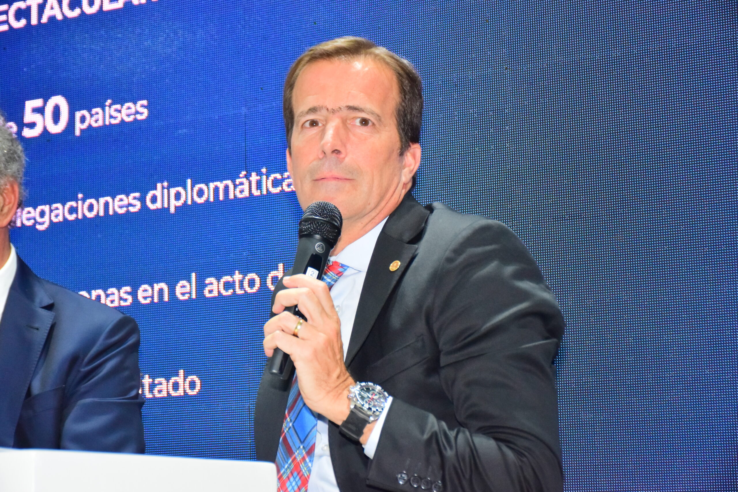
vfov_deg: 14.7
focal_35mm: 93
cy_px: 246
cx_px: 369
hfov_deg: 21.9
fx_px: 1906
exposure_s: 1/200
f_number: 5.6
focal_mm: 62
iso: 2500
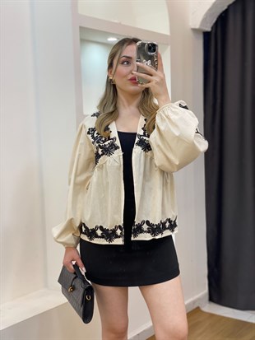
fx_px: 510
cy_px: 170
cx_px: 128
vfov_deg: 36.8
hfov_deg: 28.0
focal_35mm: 52
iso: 80
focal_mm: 6
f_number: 2
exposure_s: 1/100
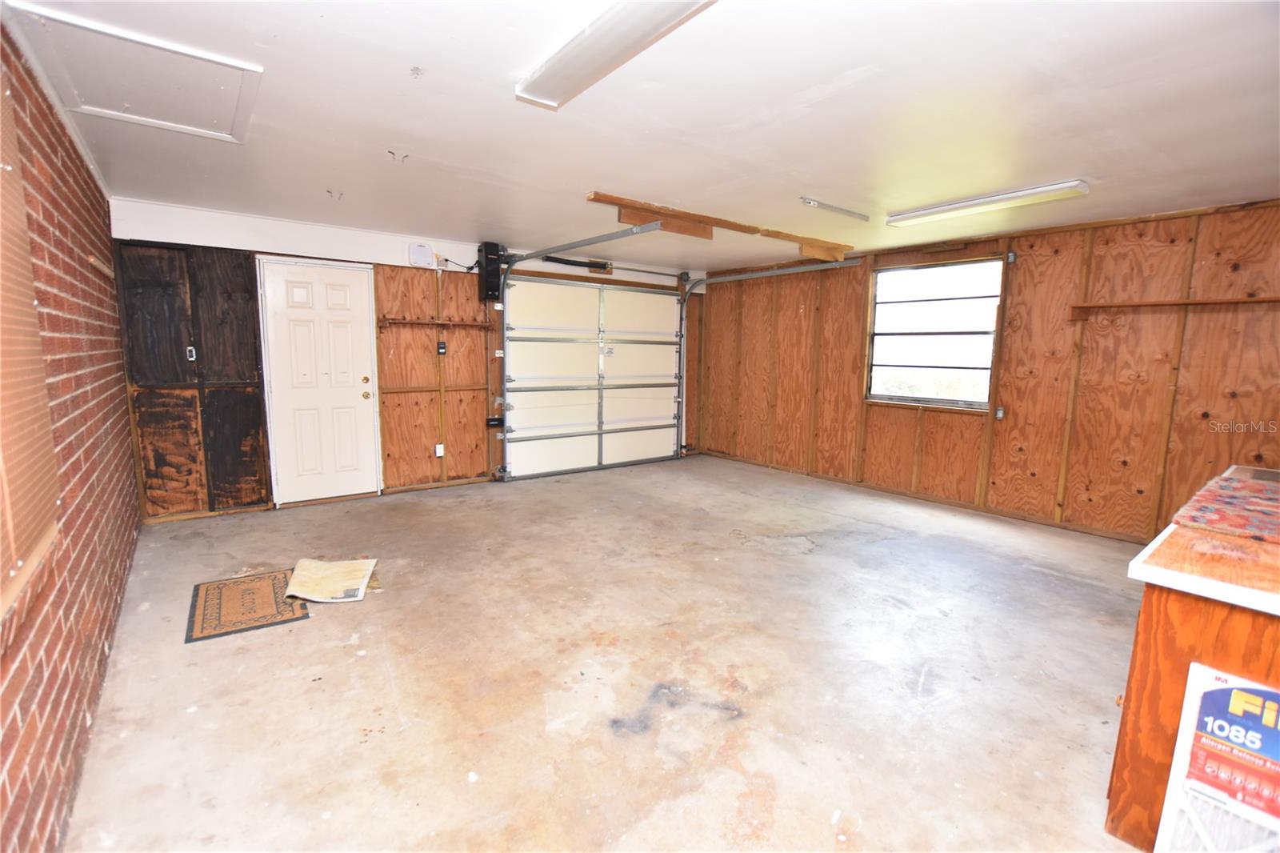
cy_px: 426
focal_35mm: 15
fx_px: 533
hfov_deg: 100.4
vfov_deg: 77.3
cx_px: 640
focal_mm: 10
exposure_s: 1/60
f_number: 4
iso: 560
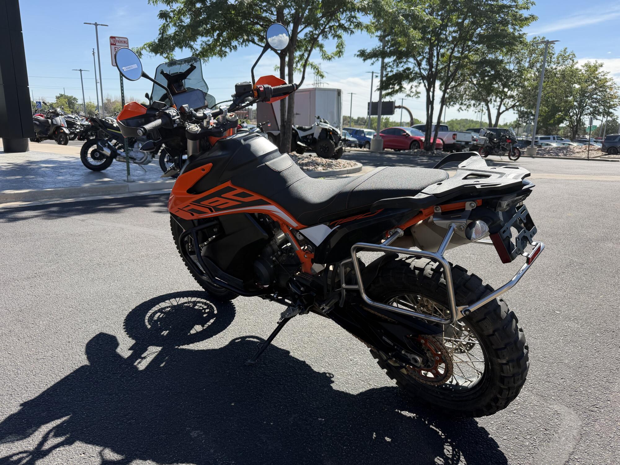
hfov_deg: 71.6
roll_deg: -0.6
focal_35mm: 24
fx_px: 430
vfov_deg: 56.8
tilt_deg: -14.6
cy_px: 232
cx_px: 310
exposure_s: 1/2611
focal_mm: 6.76
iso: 100
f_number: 1.78
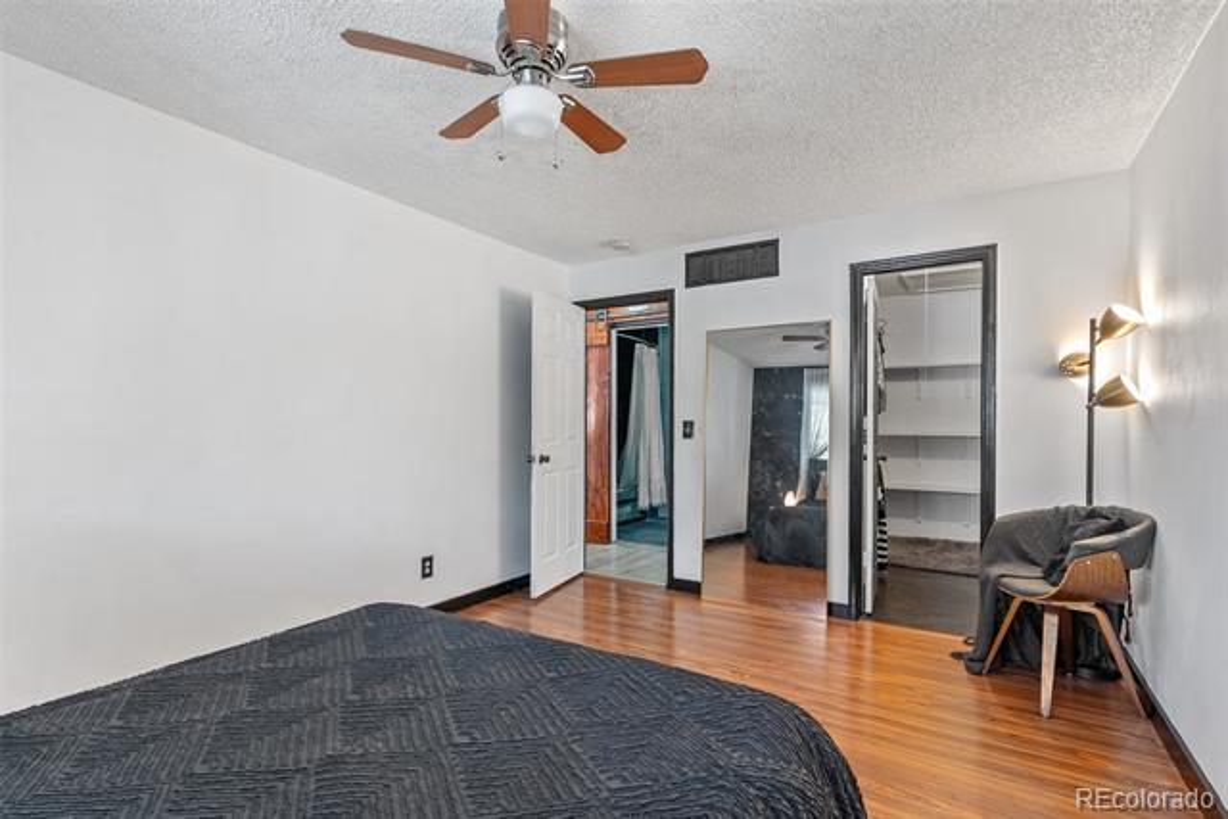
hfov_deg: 96.7
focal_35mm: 16
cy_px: 410
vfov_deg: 73.8
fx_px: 546
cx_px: 614
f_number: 8
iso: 640
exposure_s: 1/2
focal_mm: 16
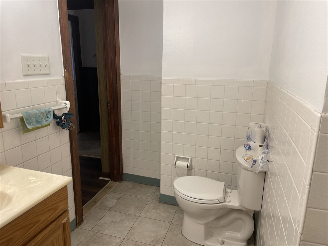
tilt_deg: -11.8
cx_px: 164
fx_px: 246
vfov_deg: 53.1
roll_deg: -0.6
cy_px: 123
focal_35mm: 26
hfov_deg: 67.3
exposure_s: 1/120
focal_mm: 4.2
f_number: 1.6
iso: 80
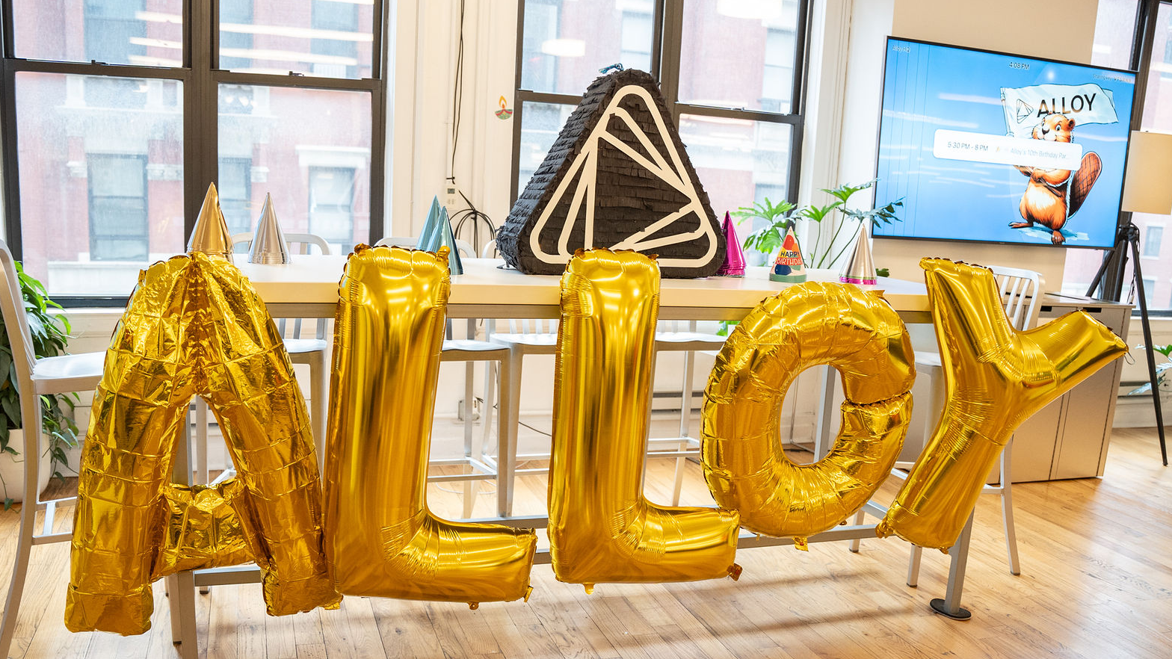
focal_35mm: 33
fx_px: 1026
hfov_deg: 59.5
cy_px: 438
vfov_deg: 35.3
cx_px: 567
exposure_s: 1/200
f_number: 2.8
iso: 2000
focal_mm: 24
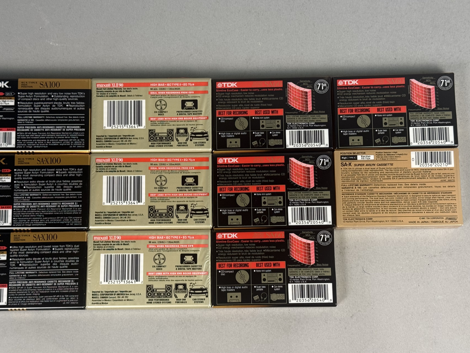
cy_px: 207
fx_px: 774
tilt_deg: -80.6
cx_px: 212
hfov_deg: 33.8
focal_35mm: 57
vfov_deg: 25.6
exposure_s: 1/60
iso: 64
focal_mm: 6.76
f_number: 1.78
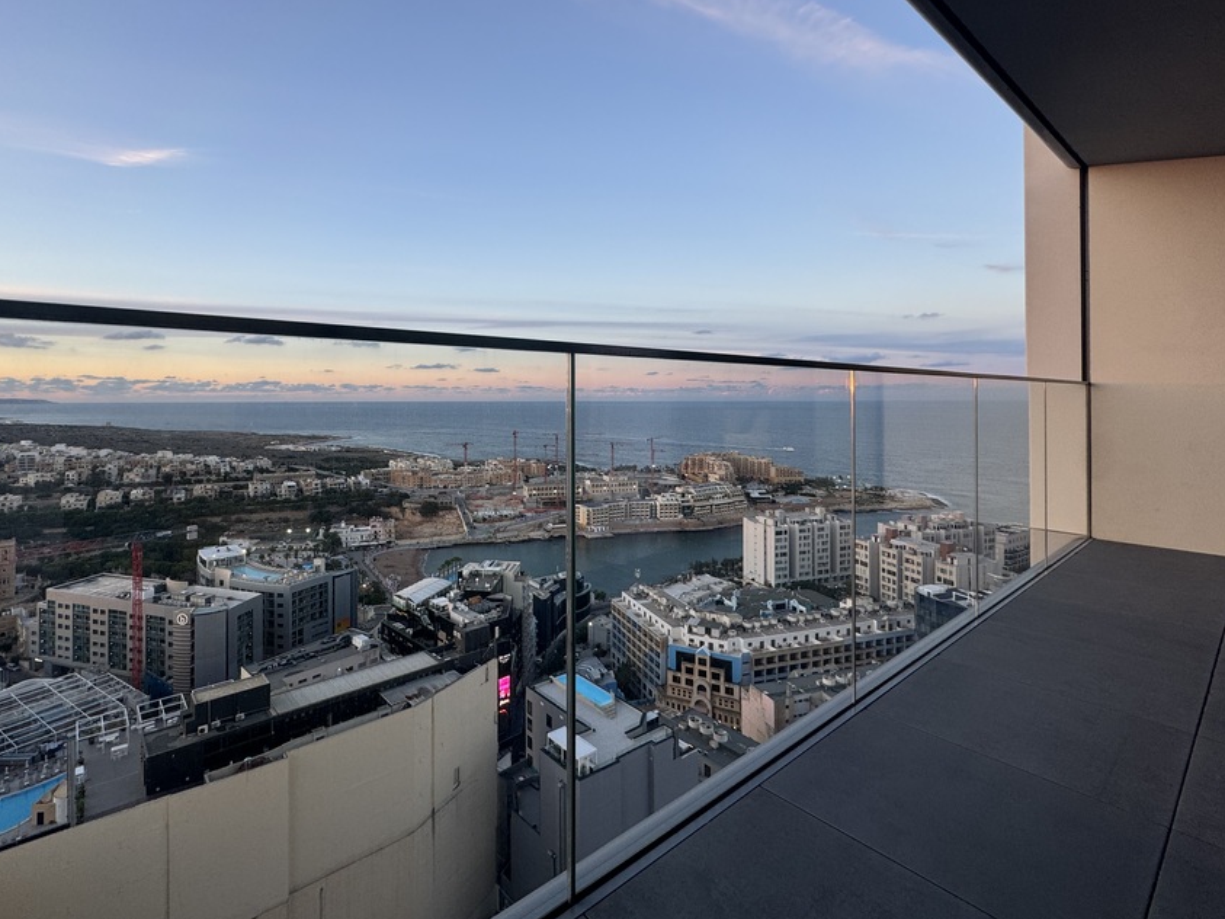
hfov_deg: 90.7
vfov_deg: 74.3
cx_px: 545
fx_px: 602
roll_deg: -0.5
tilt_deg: +0.6
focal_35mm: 17
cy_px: 394
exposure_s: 1/100
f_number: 2.2
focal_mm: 2.22
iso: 50
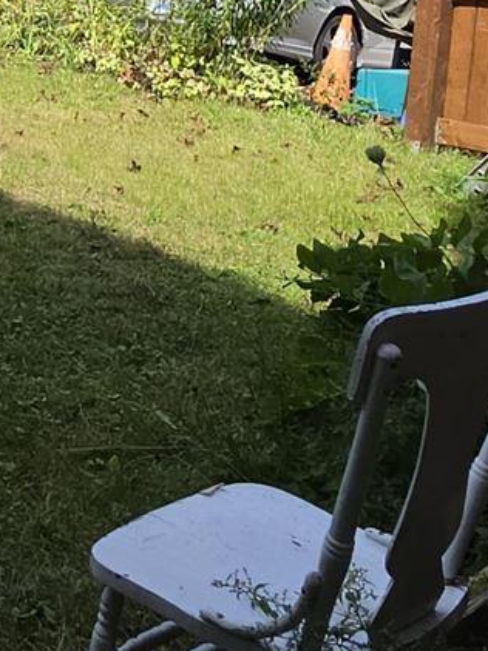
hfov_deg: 18.2
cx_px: -269
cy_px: -45
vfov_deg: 25.6
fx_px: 1336
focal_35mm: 71
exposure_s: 1/431
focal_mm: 2.2
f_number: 1.9
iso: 16
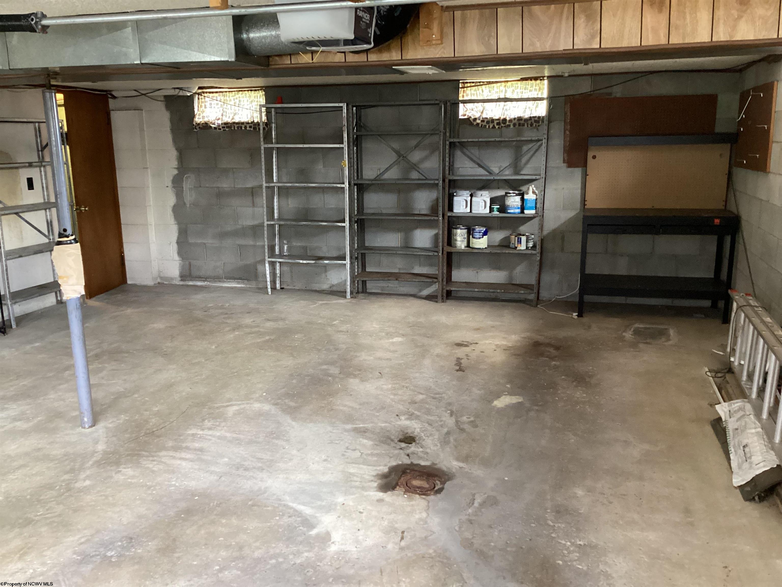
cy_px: 294
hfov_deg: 58.4
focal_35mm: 31
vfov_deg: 45.4
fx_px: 700
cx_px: 391
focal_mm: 3.3
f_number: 2.4
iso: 400
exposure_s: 1/40
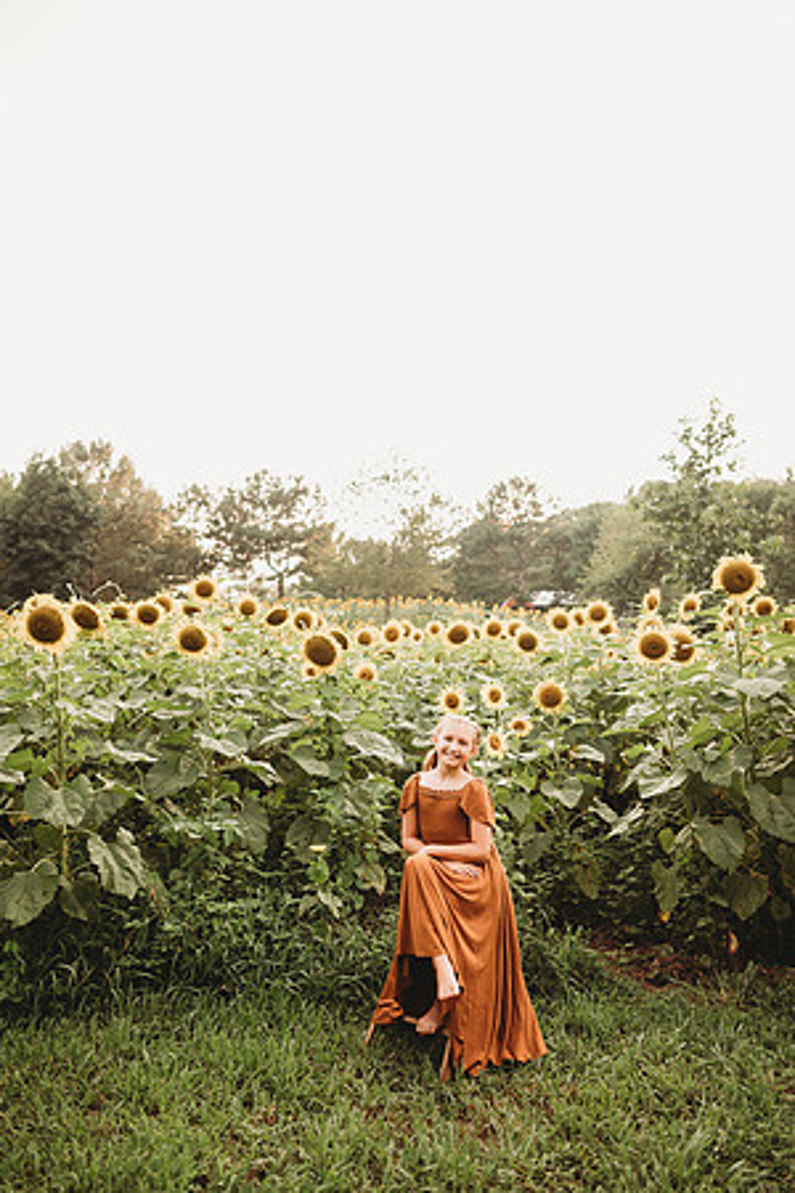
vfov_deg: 73.7
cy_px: 596
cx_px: 398
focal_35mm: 24
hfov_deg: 53.1
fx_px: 795
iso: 125
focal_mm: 24
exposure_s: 1/400
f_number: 2.2
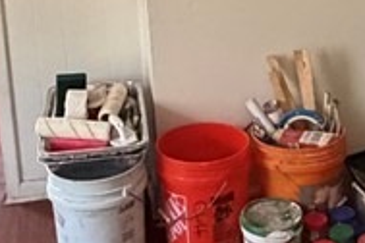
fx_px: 801
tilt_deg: -9.6
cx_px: 230
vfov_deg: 16.3
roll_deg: +3.0
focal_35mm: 79
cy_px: -77
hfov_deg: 25.6
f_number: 2.2
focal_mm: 2.22
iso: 800
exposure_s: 1/60
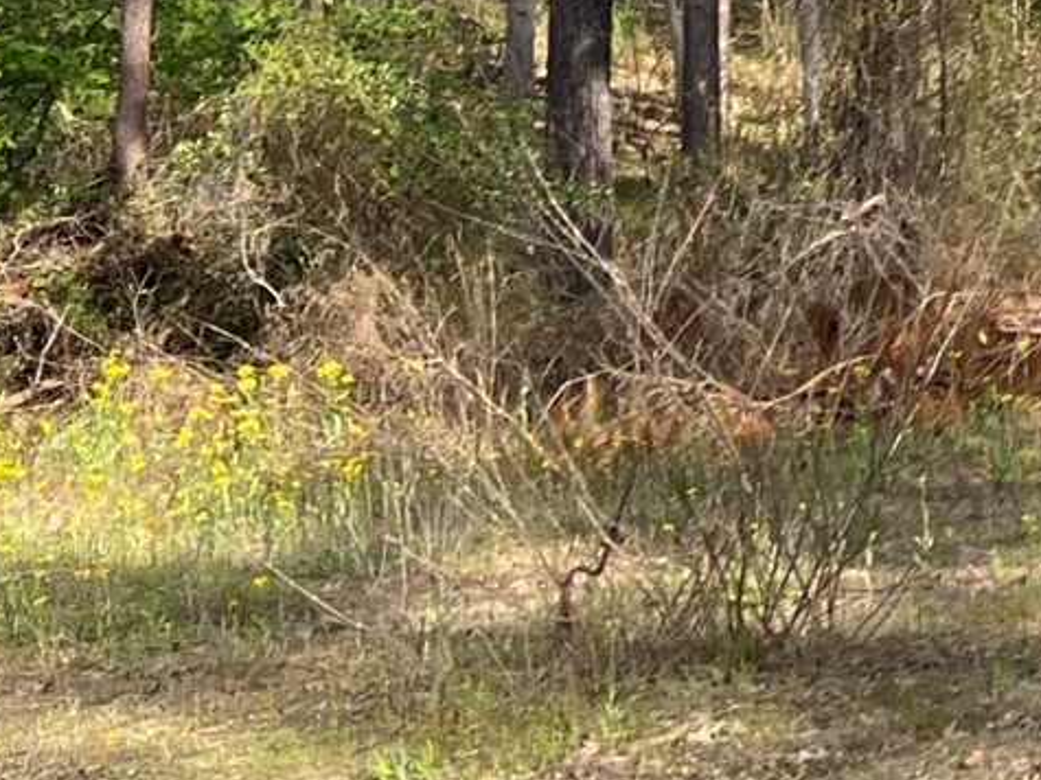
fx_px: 3367
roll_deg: +1.0
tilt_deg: +8.2
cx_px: 1897
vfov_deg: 11.8
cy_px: -781
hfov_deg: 15.1
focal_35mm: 112
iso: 50
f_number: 1.5
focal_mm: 5.7
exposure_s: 1/924
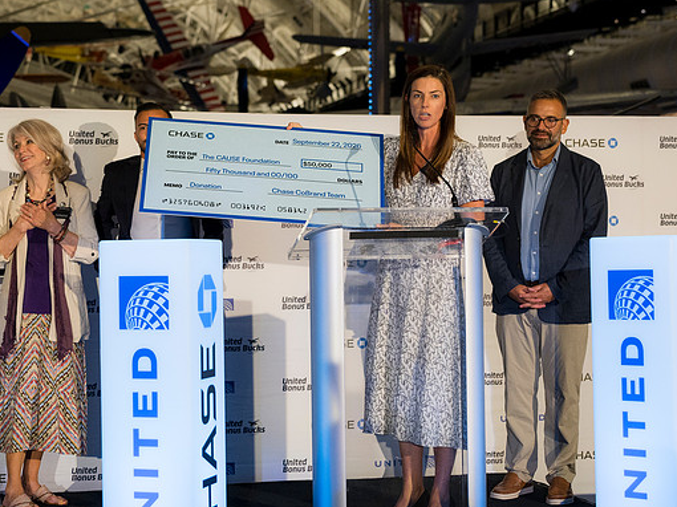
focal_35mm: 70
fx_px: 1368
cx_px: 296
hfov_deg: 27.8
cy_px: 252
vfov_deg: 21.0
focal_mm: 43
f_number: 2.8
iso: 800
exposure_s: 1/200
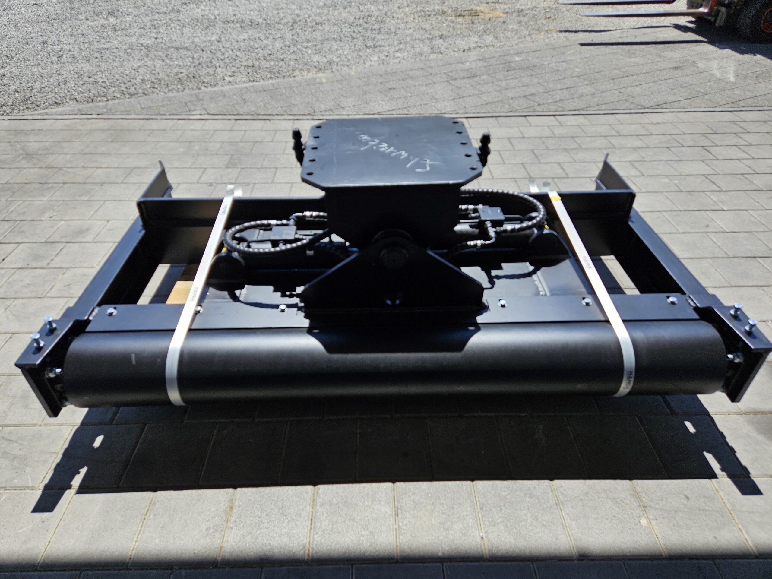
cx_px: 386
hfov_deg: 73.9
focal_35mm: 23
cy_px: 290
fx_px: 513
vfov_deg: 58.9
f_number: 1.8
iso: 32
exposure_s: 1/1645
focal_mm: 5.4
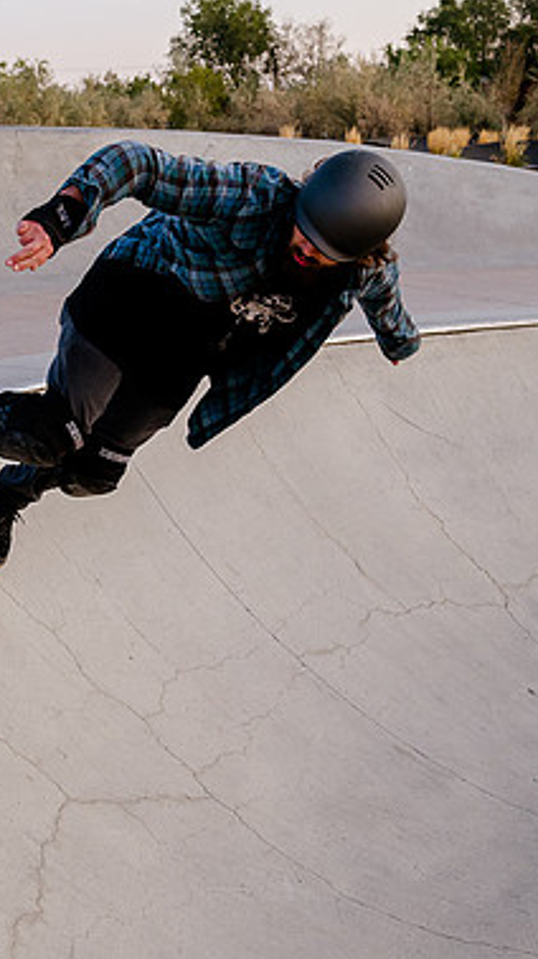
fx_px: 1601
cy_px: 360
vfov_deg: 33.2
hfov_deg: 18.4
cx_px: -33
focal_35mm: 63
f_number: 5
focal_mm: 27
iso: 1250
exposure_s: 1/800
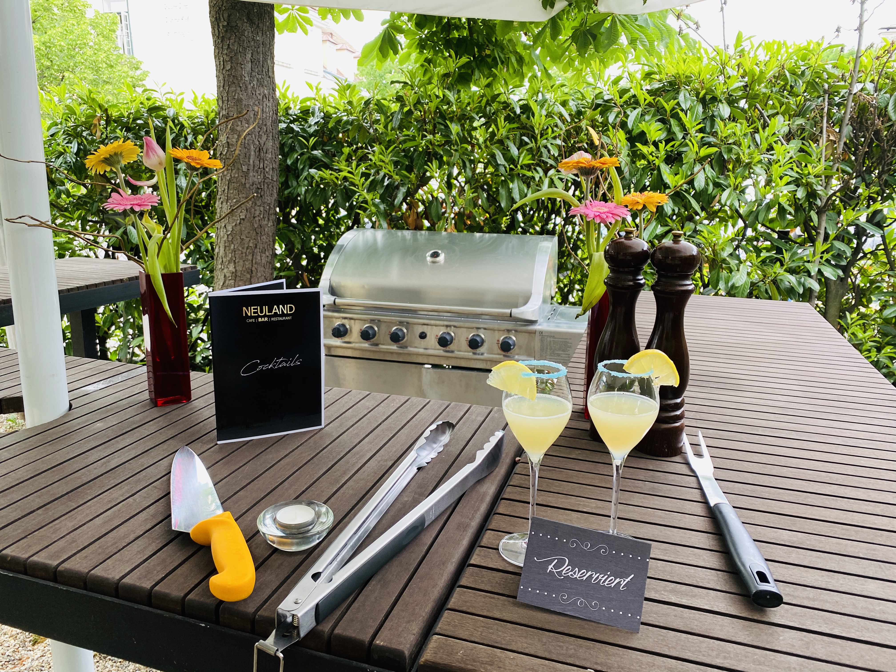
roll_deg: +0.0
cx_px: 448
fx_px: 673
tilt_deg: -15.6
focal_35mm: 26
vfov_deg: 53.1
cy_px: 336
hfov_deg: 67.3
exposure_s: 1/122
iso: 80
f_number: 1.8
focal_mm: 4.25
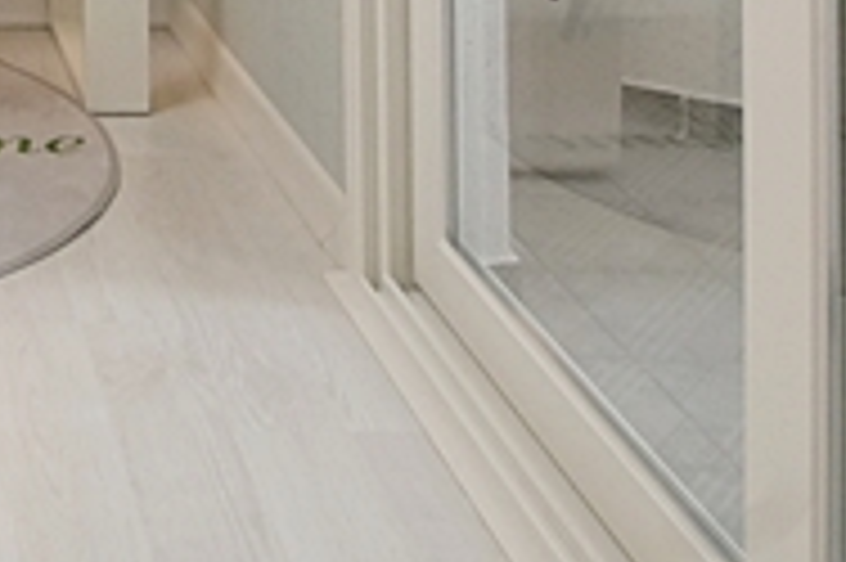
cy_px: -481
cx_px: -99
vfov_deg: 17.0
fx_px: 1503
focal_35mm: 64
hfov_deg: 28.4
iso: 800
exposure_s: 1/40
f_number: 9
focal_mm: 10
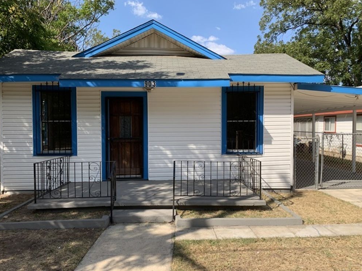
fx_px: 282
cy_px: 136
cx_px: 181
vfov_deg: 51.4
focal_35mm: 27
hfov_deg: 65.3
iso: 25
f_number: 1.8
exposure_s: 1/1387
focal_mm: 4.25
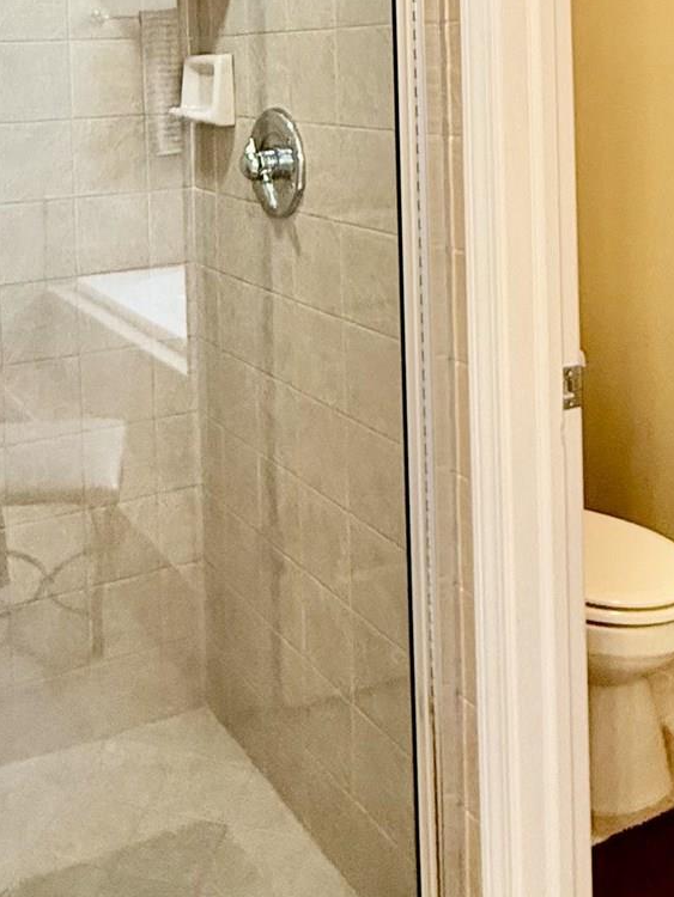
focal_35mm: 43
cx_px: 206
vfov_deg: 40.4
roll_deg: +2.1
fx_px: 1116
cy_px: 84
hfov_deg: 33.2
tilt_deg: -0.2
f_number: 2.2
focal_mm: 2.22
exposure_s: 1/60
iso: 400
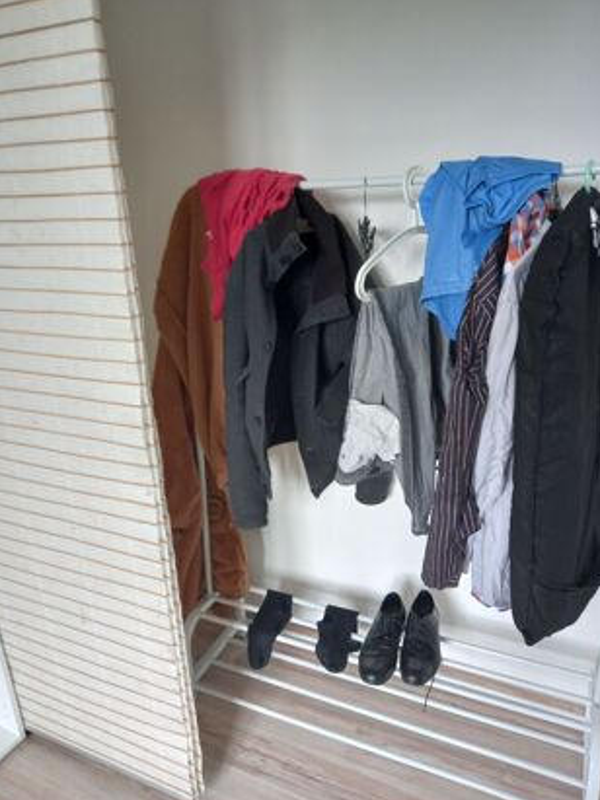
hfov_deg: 53.0
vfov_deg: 67.3
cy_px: 396
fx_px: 601
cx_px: 294
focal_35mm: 26
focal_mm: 4.6
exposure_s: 1/40
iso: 200
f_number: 2
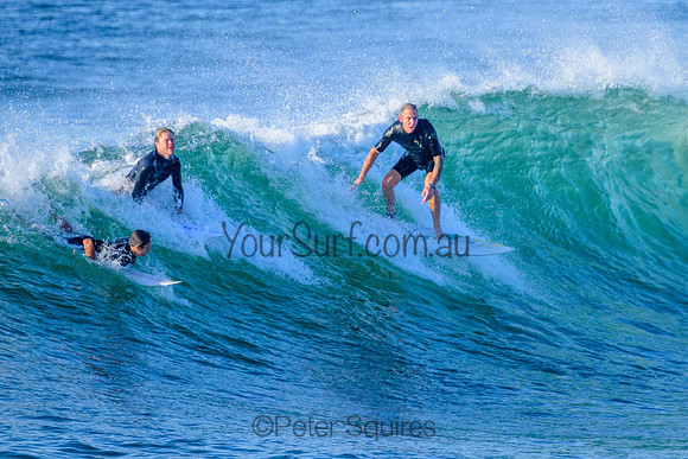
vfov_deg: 1.4
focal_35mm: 1002
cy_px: 193
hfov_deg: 2.1
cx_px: 431
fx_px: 19144
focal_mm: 800
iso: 2200
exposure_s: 1/2000
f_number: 11
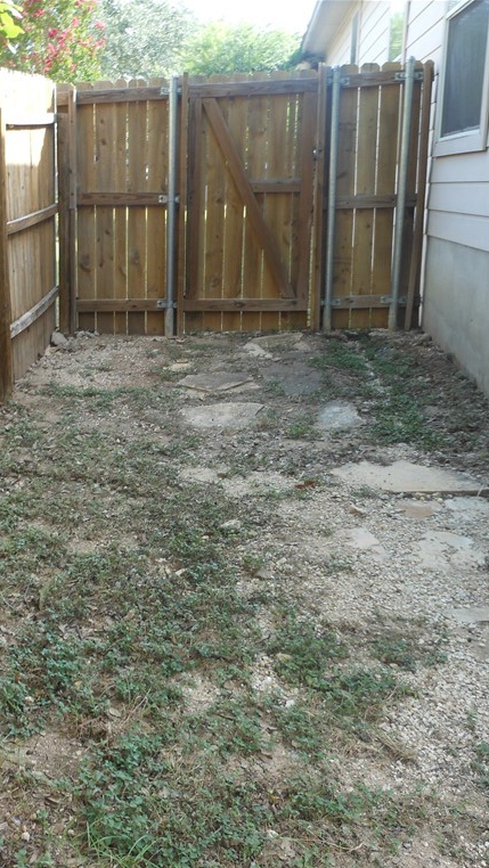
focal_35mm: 41
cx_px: 194
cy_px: 436
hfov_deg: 29.0
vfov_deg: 49.4
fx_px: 944
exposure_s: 1/80
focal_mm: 5
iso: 80
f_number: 3.7
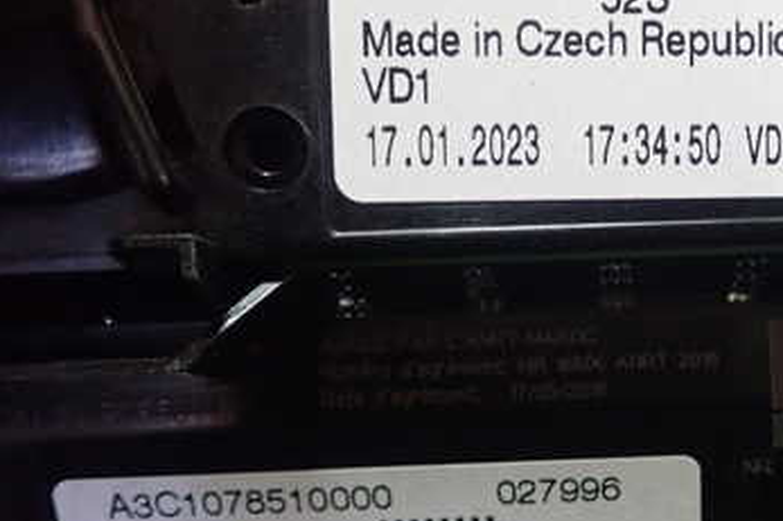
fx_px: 1174
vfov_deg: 25.0
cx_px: 634
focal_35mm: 54
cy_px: 232
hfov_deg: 35.6
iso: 640
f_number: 2.3
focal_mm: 5.5
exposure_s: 1/125
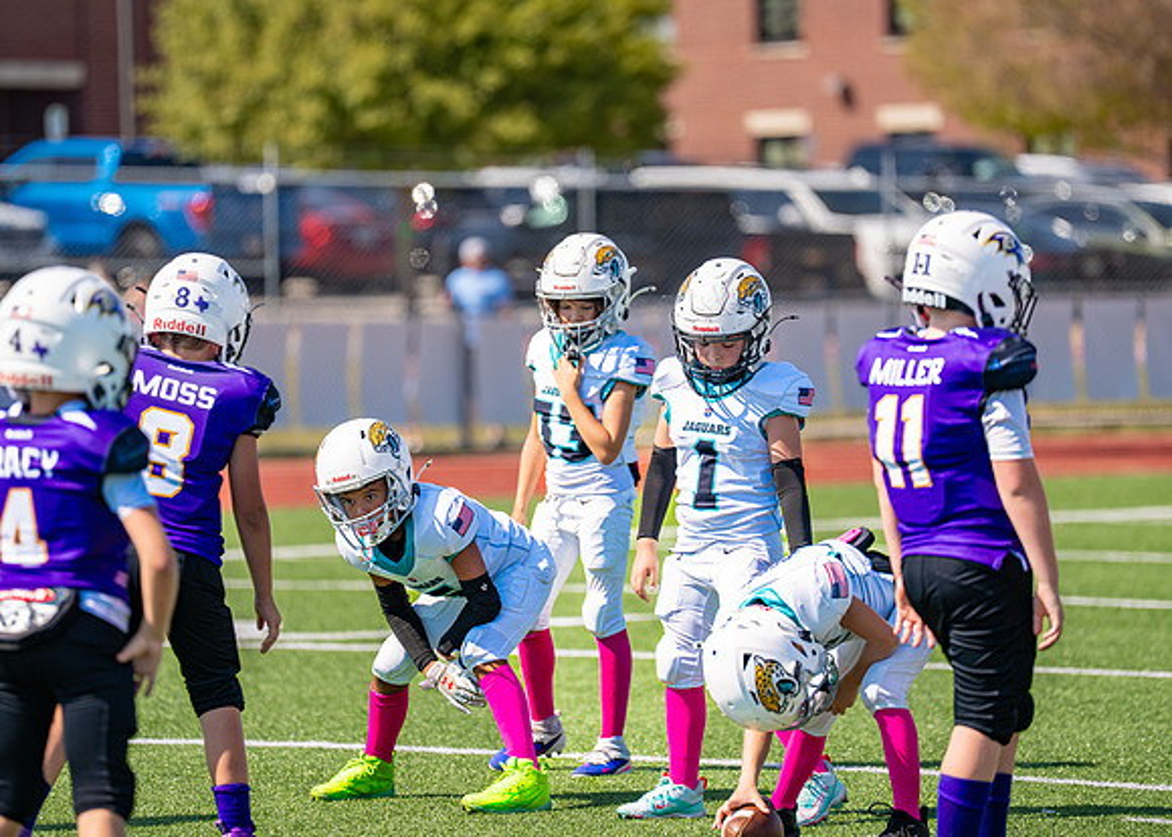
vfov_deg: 6.0
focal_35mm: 240
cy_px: 365
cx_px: 585
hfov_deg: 8.4
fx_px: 7987
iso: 100
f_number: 2.8
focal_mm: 200
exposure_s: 1/1600
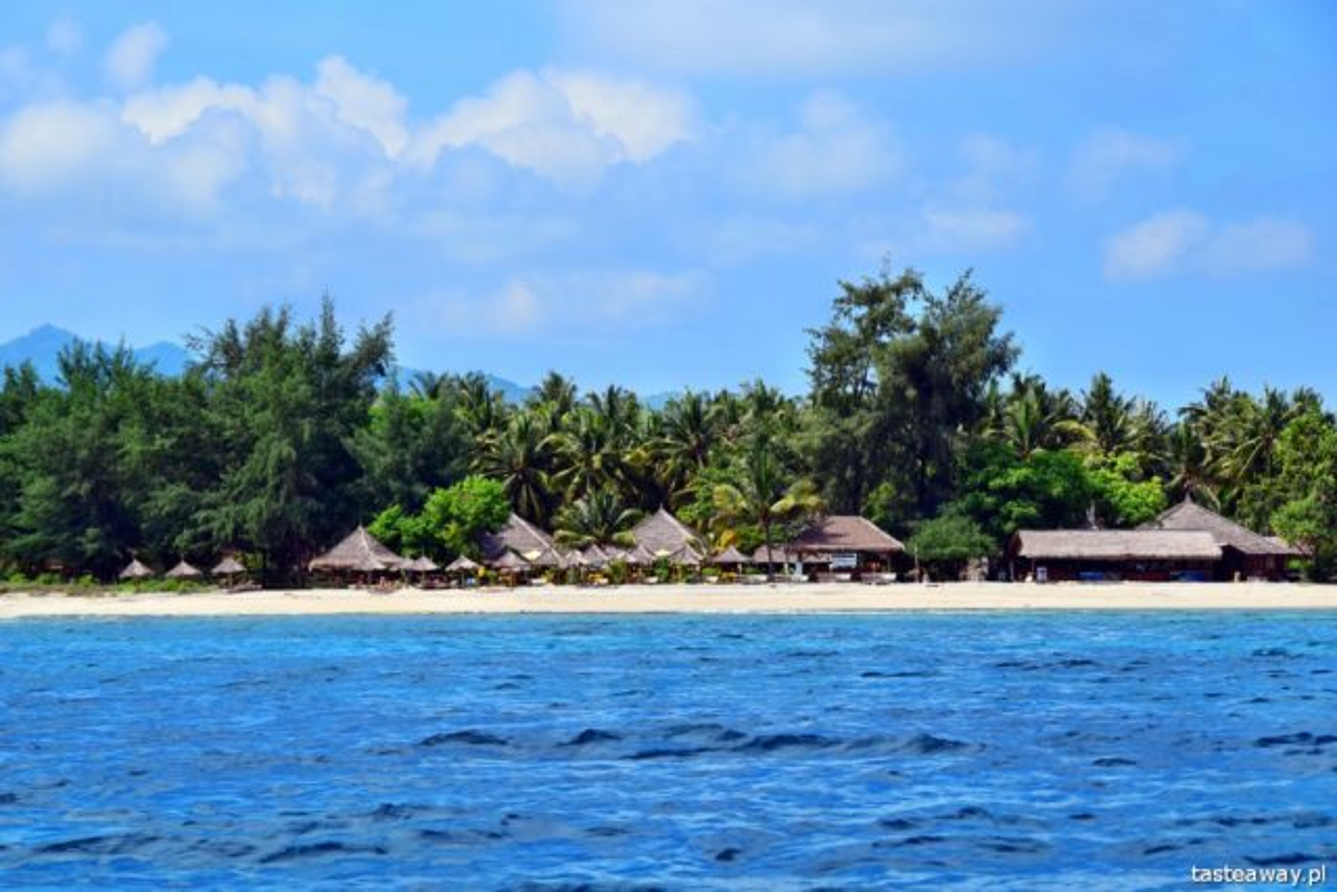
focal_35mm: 142
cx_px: 668
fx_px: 5293
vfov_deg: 9.6
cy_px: 446
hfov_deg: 14.4
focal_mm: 95
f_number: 11
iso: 320
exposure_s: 1/500
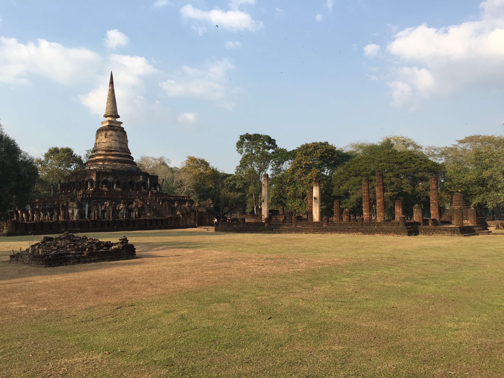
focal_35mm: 29
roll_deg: +0.2
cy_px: 189
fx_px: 422
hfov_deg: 61.7
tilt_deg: +4.2
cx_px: 252
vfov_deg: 48.2
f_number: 2.2
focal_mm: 4.15
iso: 32
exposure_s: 1/1014
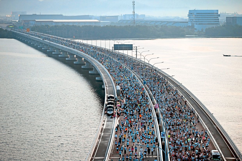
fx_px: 806
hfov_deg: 17.1
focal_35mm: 120
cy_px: 80
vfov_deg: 11.4
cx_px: 121
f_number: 4
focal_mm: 120
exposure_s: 1/320
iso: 800
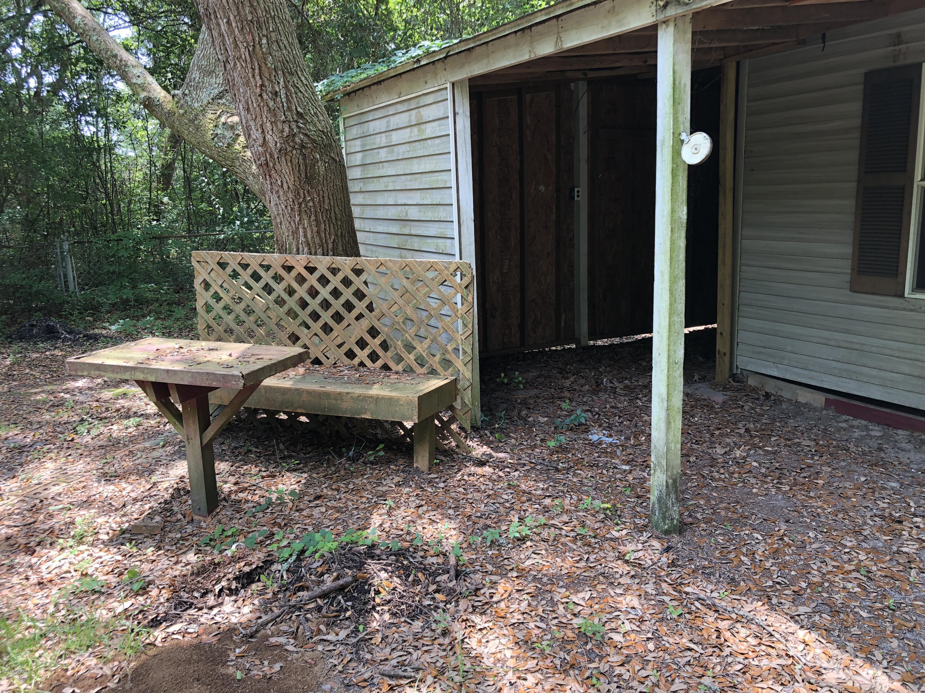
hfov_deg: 63.4
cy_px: 346
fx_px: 748
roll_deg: +1.4
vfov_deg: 49.7
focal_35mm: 28
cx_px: 462
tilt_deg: -12.4
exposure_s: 1/120
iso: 50
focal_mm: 3.99
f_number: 1.8
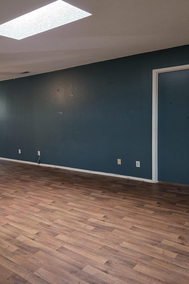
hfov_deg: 39.8
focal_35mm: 32
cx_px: 44
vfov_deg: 58.7
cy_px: 142
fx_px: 252
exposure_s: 1/120
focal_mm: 6.25
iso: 500
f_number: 1.7
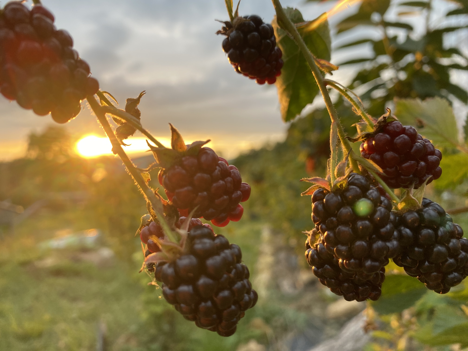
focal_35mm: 26
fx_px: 352
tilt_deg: -2.2
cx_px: 234
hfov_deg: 67.3
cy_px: 176
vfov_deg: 53.1
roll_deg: -0.7
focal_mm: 4.25
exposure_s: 1/121
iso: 64
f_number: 1.8
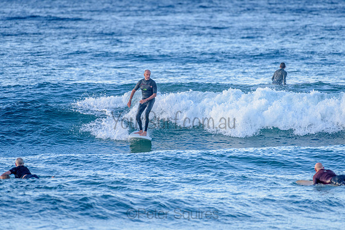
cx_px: 149
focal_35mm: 613
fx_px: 5875
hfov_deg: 3.4
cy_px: 115
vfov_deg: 2.2
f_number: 5.6
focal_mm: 500
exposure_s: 1/1250
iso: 500
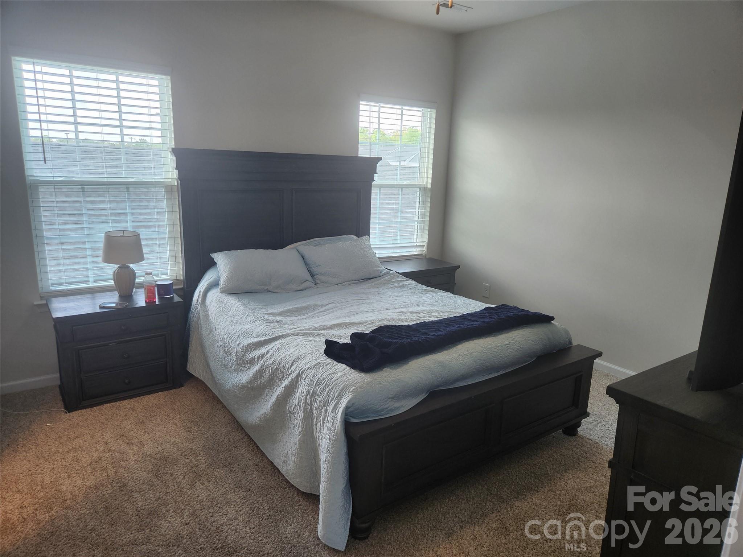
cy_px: 278
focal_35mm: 23
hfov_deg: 73.9
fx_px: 494
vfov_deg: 58.9
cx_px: 372
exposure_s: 1/120
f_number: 1.8
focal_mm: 5.4
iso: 80
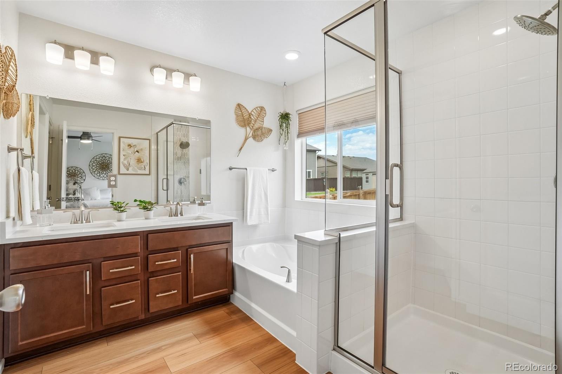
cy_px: 187
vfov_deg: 72.0
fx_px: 258
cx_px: 281
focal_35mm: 16
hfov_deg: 95.0
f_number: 8
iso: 400
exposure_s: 1/100
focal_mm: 11
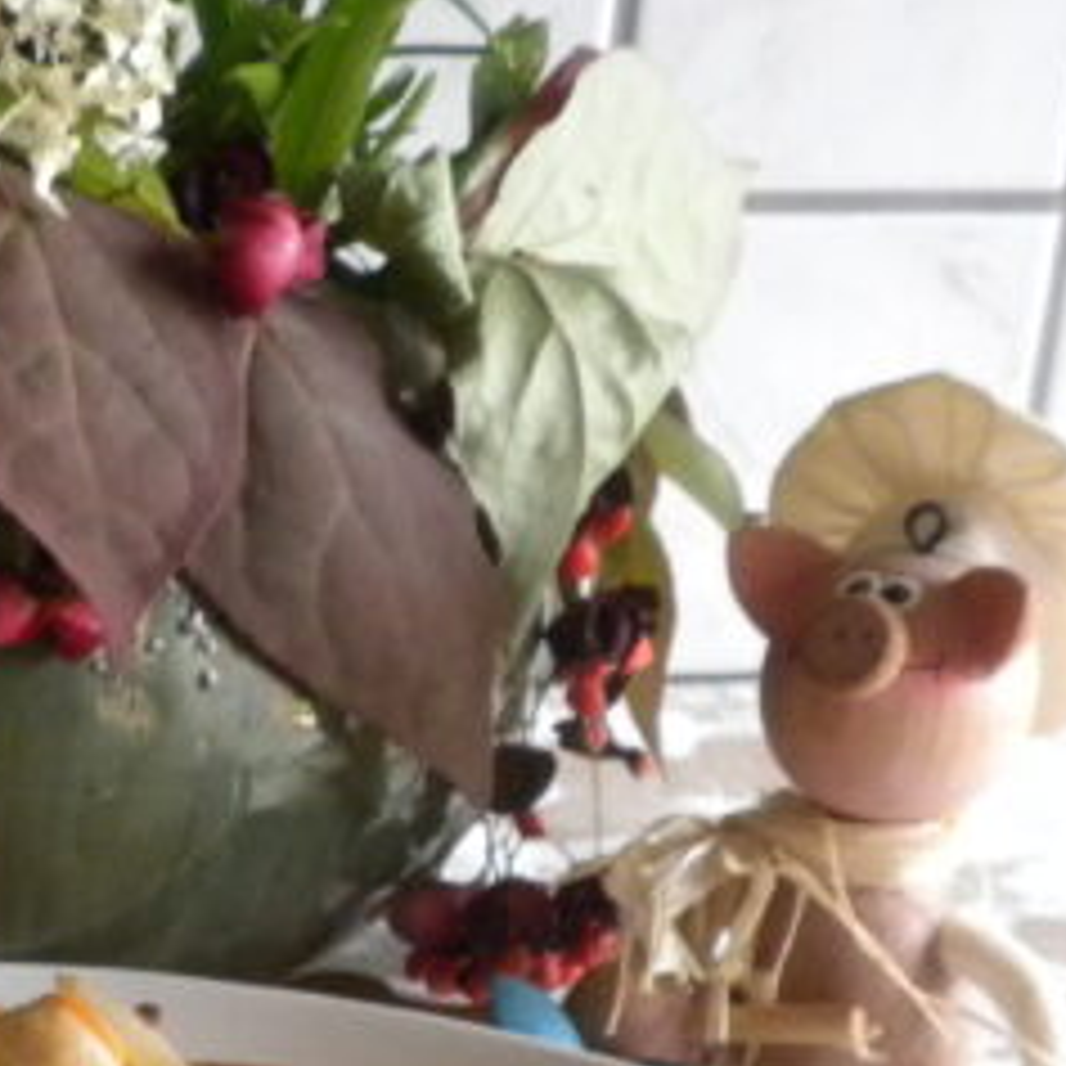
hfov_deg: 15.8
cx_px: -211
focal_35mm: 106
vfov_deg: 16.1
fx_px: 3693
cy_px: 1106
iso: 400
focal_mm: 6.6
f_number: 3.5
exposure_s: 1/22
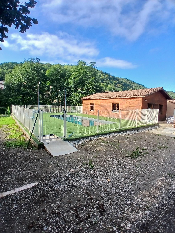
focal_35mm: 17
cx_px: 88
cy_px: 116
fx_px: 115
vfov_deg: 91.0
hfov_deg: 74.7
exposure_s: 1/577
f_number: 2.2
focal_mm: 1.4
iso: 50
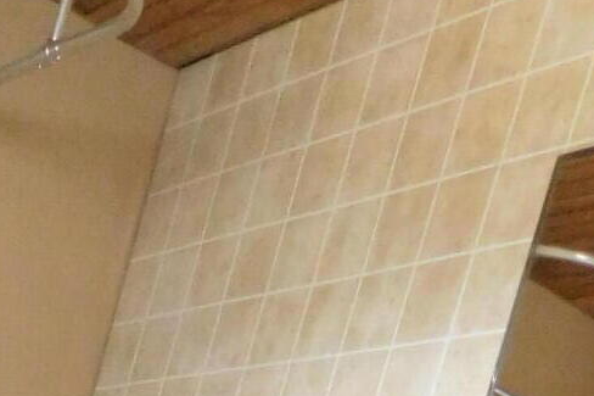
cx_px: 24
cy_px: 1026
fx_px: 1616
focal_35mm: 98
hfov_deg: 20.3
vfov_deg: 11.1
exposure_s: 1/60
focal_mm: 4
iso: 800
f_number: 3
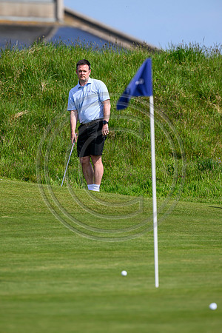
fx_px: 3700
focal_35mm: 400
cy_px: 166
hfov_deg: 3.4
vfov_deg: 5.2
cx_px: 111
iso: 500
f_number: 4.5
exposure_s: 1/4000
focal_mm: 400
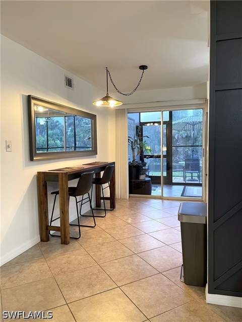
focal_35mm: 26
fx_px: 242
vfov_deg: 67.3
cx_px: 121
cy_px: 161
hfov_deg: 53.1
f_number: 1.6
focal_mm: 5.1
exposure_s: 1/60
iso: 250
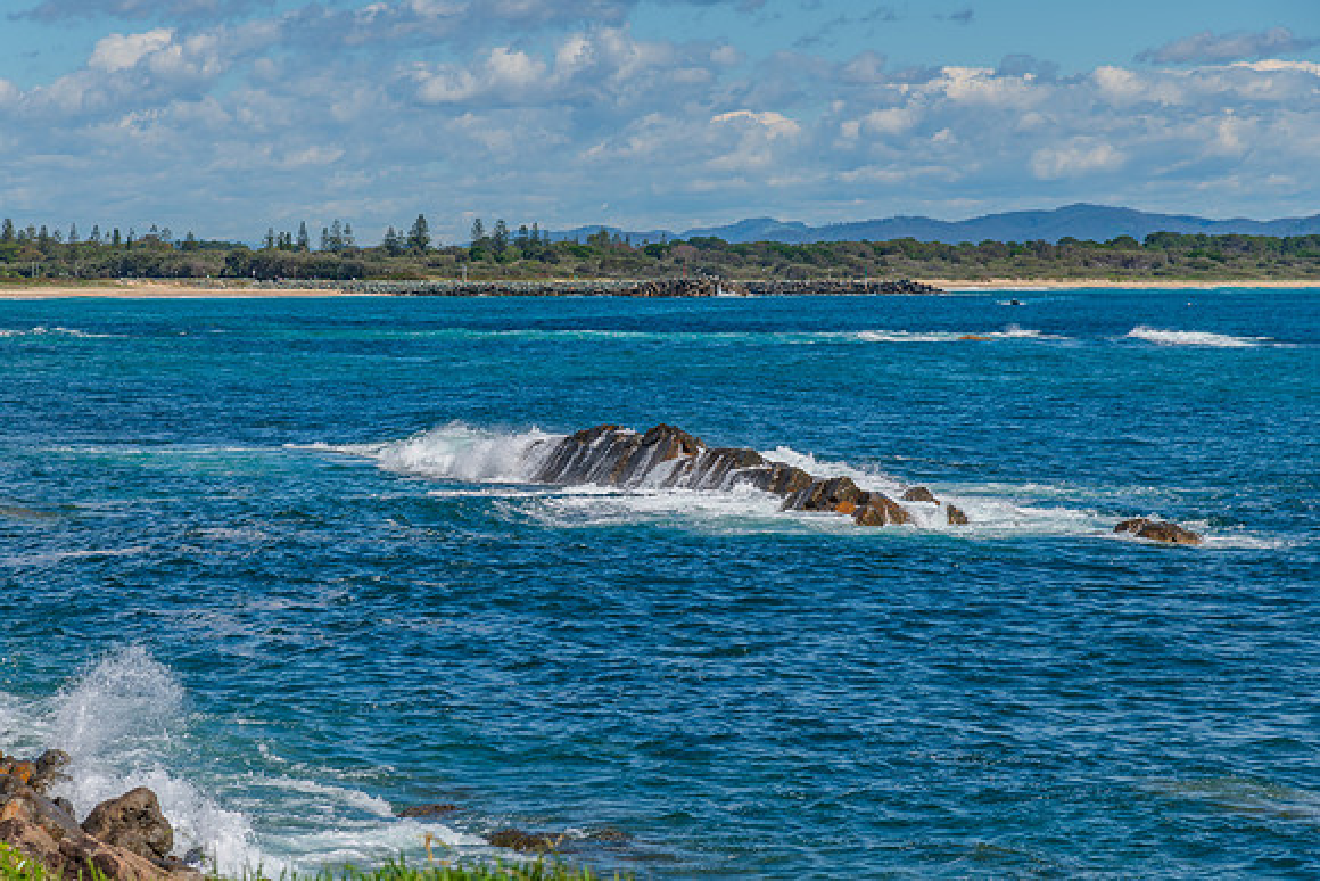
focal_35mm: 123
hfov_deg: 16.7
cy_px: 440
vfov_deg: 11.2
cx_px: 660
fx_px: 4495
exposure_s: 1/500
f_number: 9
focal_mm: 120
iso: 100
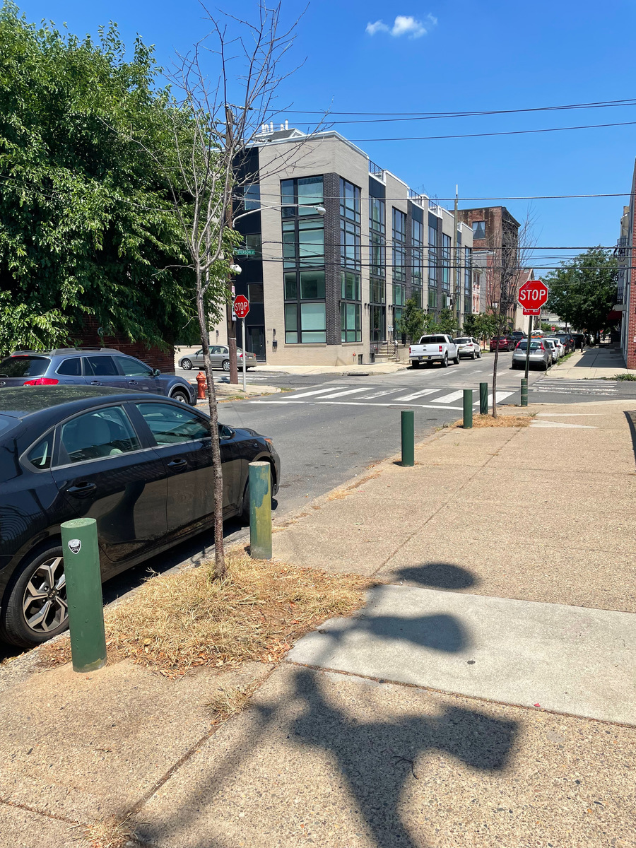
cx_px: 318
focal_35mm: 26
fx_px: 637
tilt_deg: -7.0
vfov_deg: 67.3
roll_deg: +1.8
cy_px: 424
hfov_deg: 53.1
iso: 32
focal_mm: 4.2
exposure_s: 1/3401
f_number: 1.6
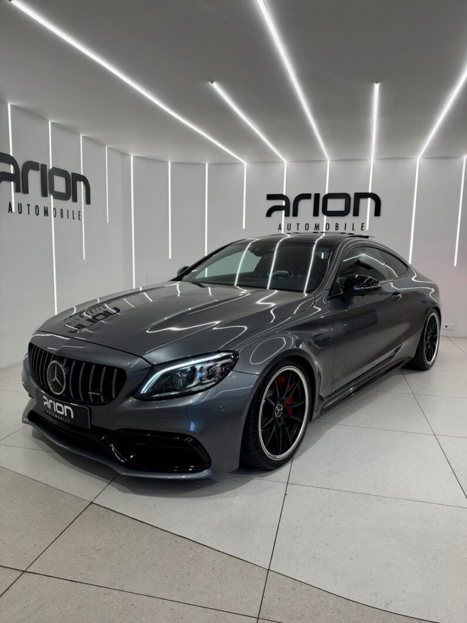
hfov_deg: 56.8
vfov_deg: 71.6
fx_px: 432
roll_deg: -0.9
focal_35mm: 24
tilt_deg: -7.7
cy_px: 312
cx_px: 234
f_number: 1.8
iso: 160
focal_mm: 6.93
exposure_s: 1/100
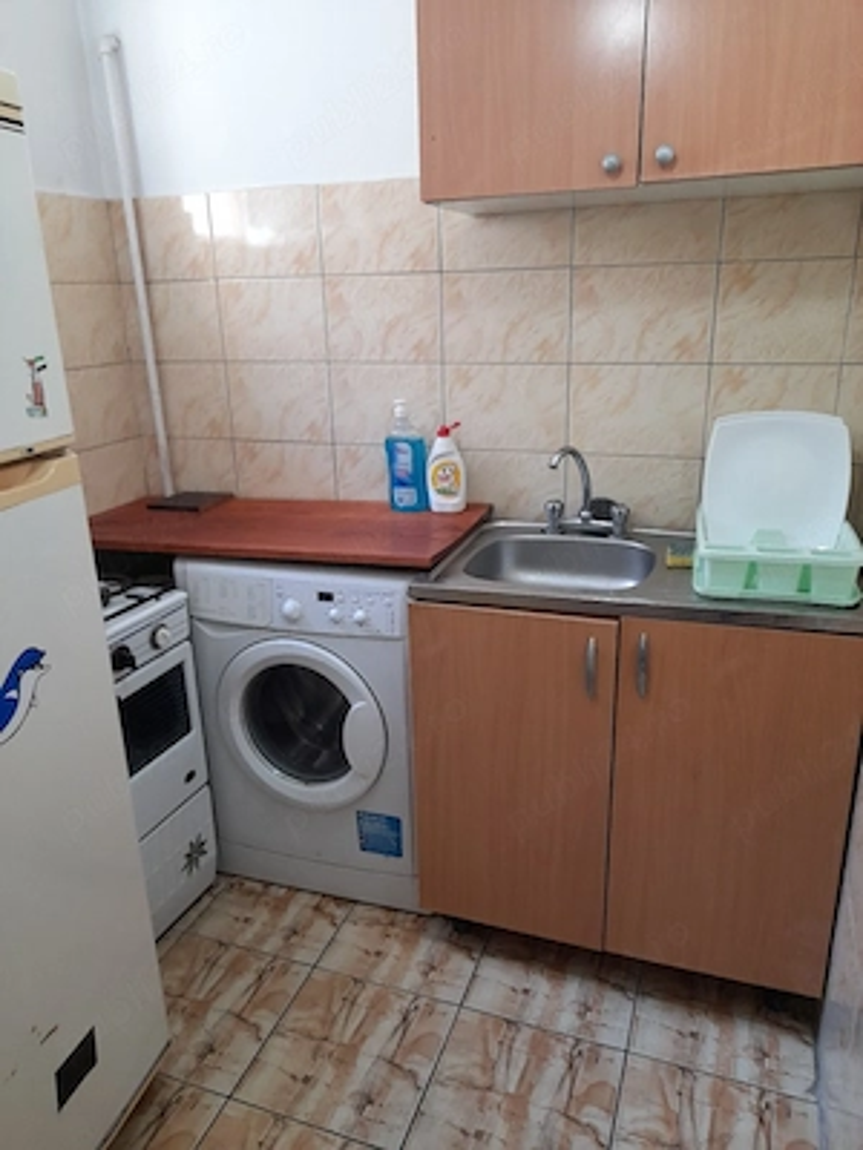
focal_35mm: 25
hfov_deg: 54.9
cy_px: 575
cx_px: 432
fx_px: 831
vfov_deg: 69.4
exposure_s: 1/50
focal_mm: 4.6
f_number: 2
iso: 100
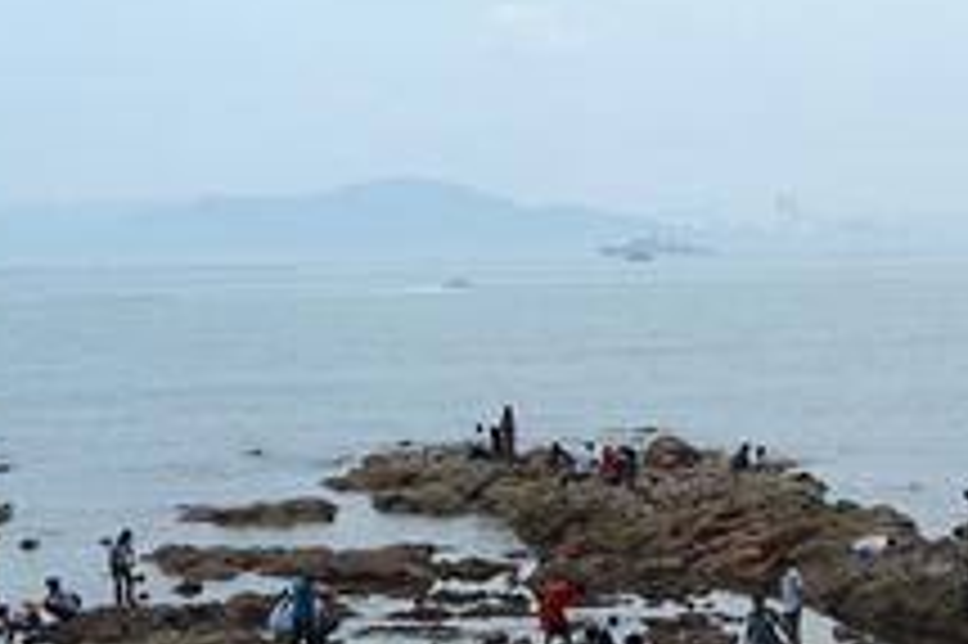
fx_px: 2714
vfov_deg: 13.4
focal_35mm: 101
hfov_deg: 20.2
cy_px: 639
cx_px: 585
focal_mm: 34
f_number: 5.6
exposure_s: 1/1250
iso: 200
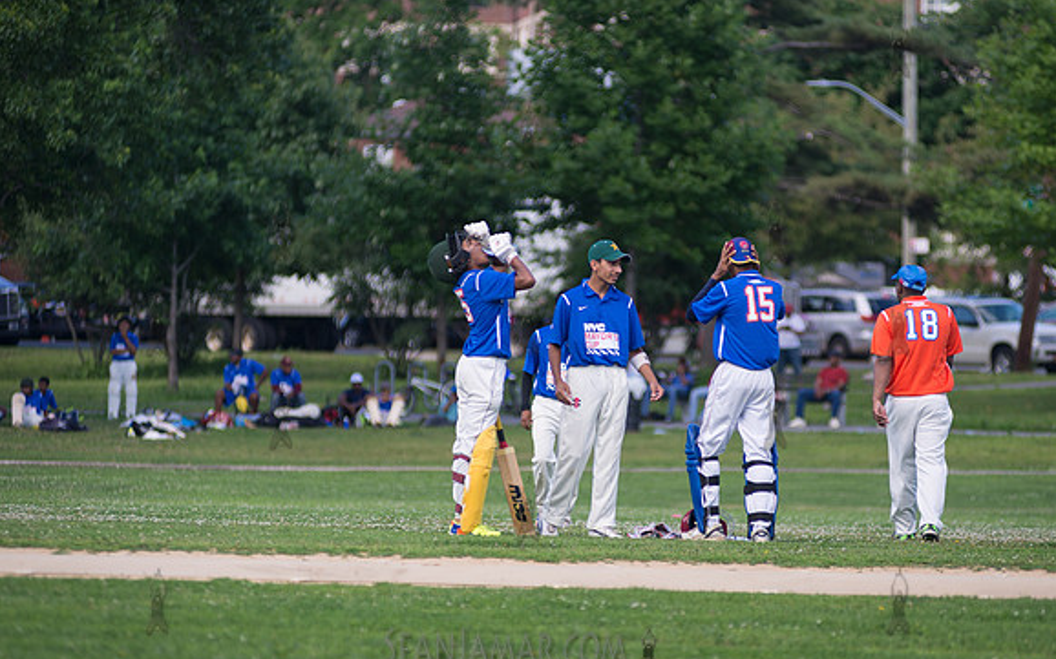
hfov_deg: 9.2
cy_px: 346
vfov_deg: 5.8
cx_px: 589
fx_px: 6560
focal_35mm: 228
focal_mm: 200
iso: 200
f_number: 2.8
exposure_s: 1/1000
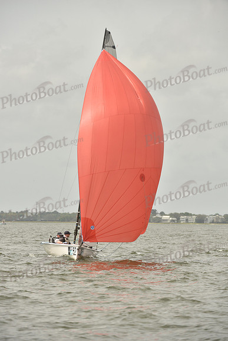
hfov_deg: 5.3
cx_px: 114
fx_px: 2468
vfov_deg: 7.9
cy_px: 170
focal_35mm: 260
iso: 320
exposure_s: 1/1250
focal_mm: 260
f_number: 7.1
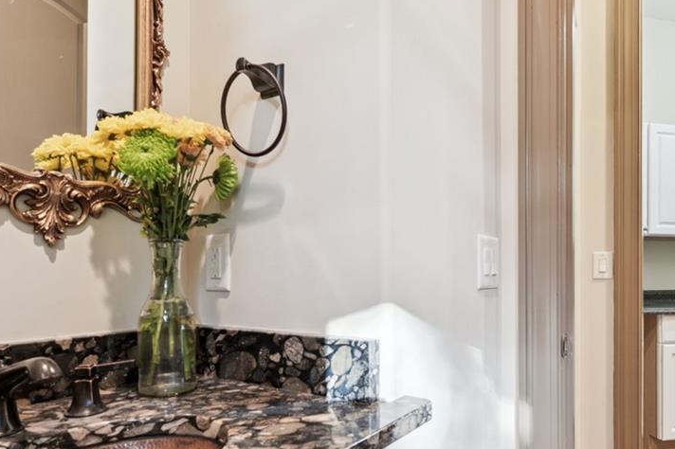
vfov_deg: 54.6
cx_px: 382
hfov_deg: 75.8
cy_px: 274
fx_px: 431
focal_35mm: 23
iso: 250
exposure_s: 1/2.5
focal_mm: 16
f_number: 8
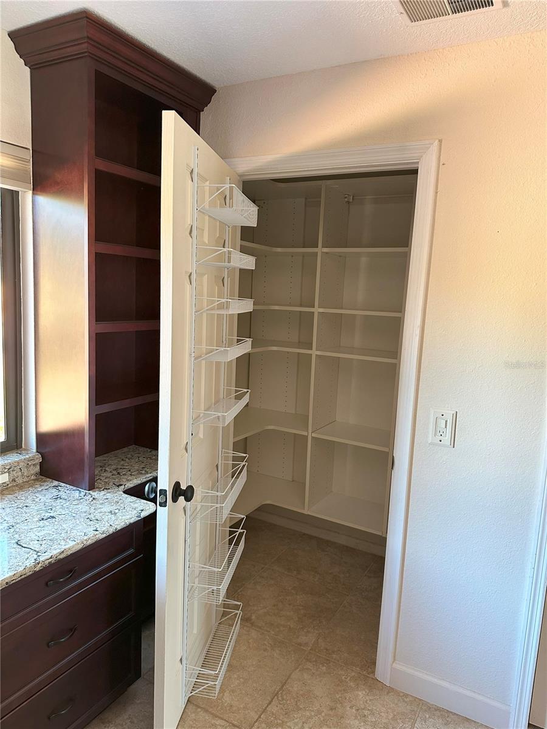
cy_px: 364
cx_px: 274
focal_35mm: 24
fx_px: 506
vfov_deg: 71.6
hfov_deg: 56.8
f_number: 1.78
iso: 250
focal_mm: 6.86
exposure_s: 1/60
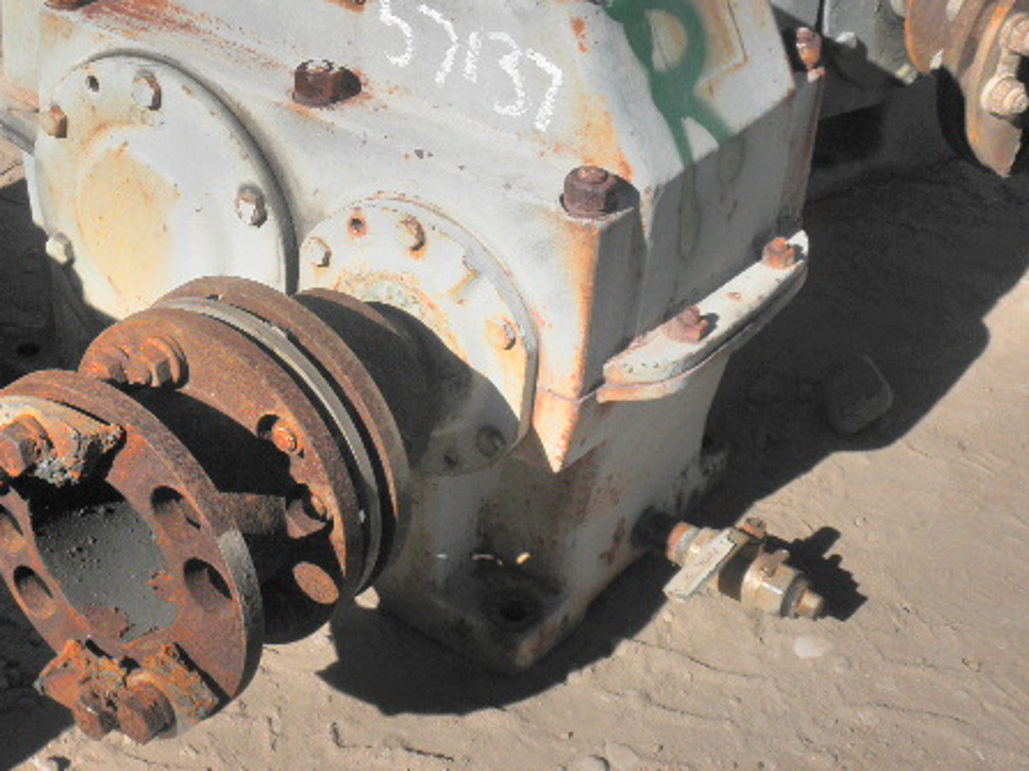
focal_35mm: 63
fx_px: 1872
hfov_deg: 30.4
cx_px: 315
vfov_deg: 23.1
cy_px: 232
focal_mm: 7.9
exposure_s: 1/200
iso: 64
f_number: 9.6
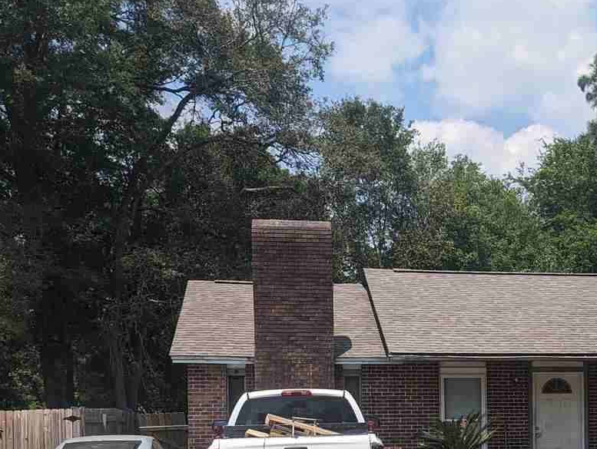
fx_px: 1088
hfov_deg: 29.4
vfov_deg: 22.6
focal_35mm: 63
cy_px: 426
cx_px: 537
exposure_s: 1/1005
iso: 20
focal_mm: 6.9
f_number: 1.68
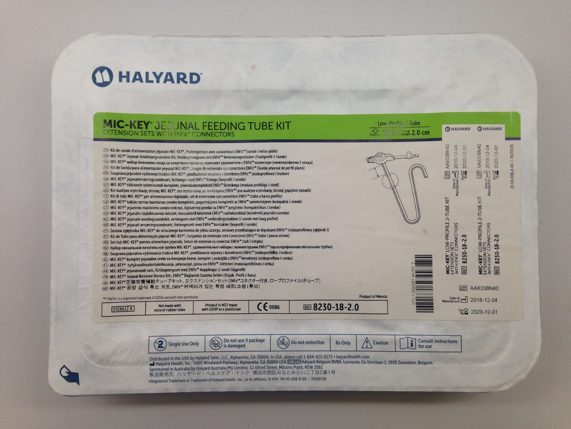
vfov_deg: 42.9
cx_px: 286
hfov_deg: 55.4
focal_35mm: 33
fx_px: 544
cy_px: 214
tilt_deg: -88.3
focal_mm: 4.12
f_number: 2.4
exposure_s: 1/120
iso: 80
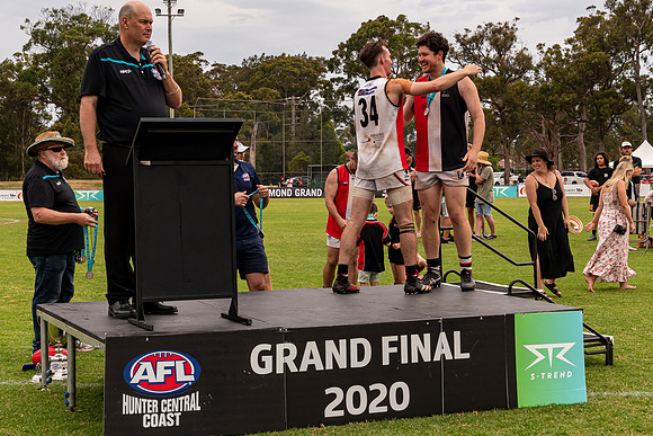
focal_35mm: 65
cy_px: 178
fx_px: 1177
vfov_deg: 20.9
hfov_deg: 31.0
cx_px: 329
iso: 400
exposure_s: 1/320
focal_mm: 34
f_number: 6.3
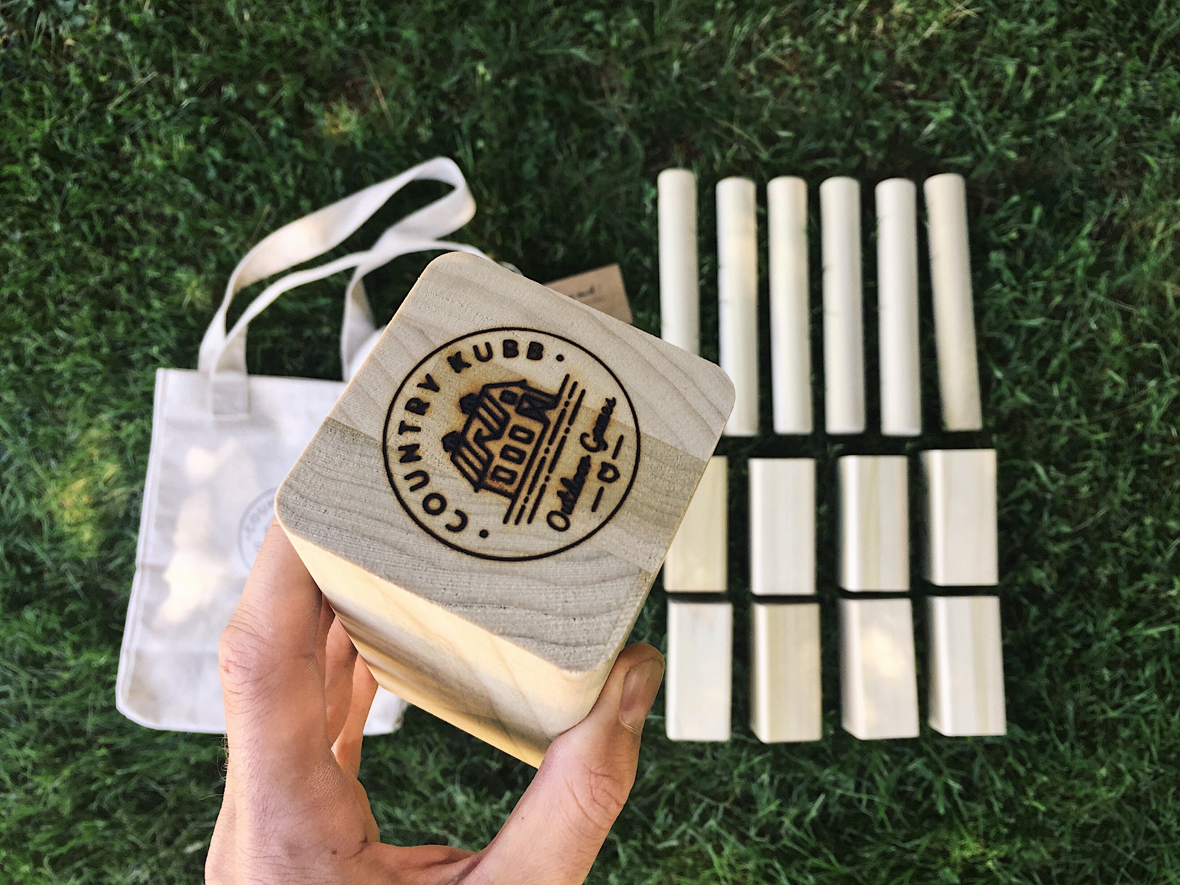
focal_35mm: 29
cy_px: 442
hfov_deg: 61.7
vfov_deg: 48.2
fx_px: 989
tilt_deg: -88.9
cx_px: 590
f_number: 2.2
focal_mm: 4.15
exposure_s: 1/130
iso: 32
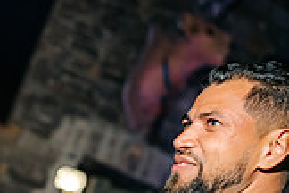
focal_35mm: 125
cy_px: 323
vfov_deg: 10.4
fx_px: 1003
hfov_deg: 14.7
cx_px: -202
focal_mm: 35
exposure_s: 1/200
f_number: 2
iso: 400
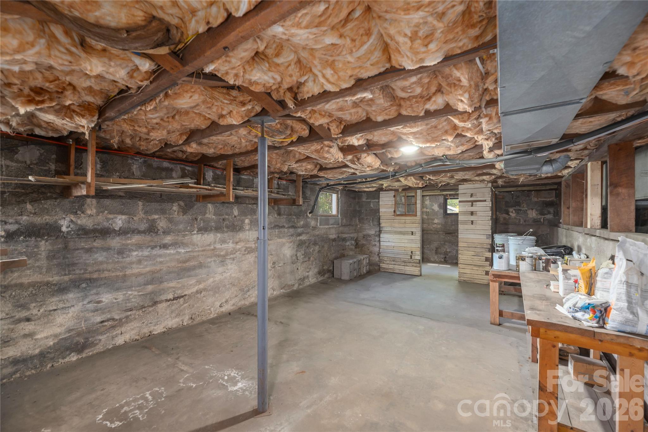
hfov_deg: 104.2
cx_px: 324
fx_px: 252
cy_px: 216
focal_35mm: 14
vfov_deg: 81.2
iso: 320
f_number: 7.1
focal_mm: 14
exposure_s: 1/160
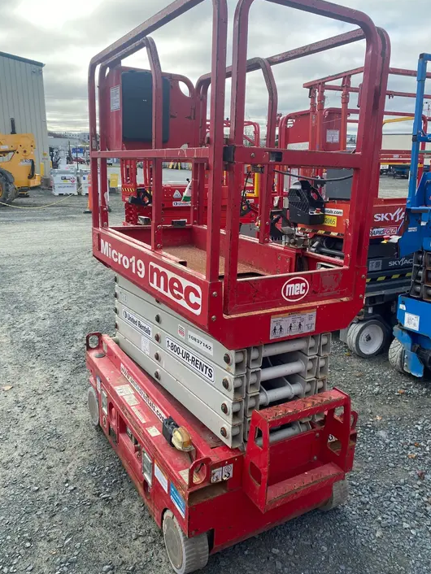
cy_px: 277
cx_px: 216
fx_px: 448
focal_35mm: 27
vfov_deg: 65.3
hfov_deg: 51.4
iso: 32
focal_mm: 4.25
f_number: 1.8
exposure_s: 1/990
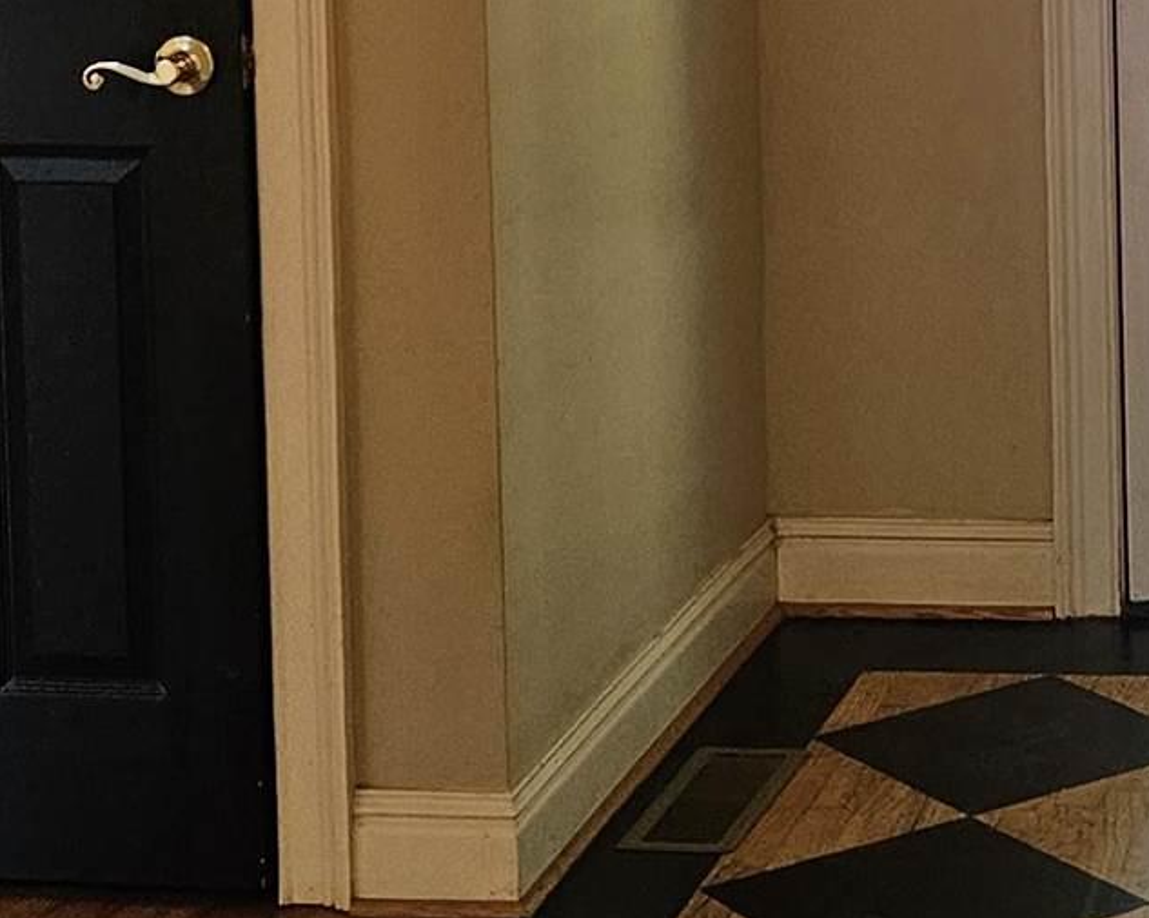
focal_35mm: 109
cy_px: -149
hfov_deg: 16.9
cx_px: 1332
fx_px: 3706
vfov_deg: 13.8
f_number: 1.8
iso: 200
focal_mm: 5.4
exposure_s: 1/120
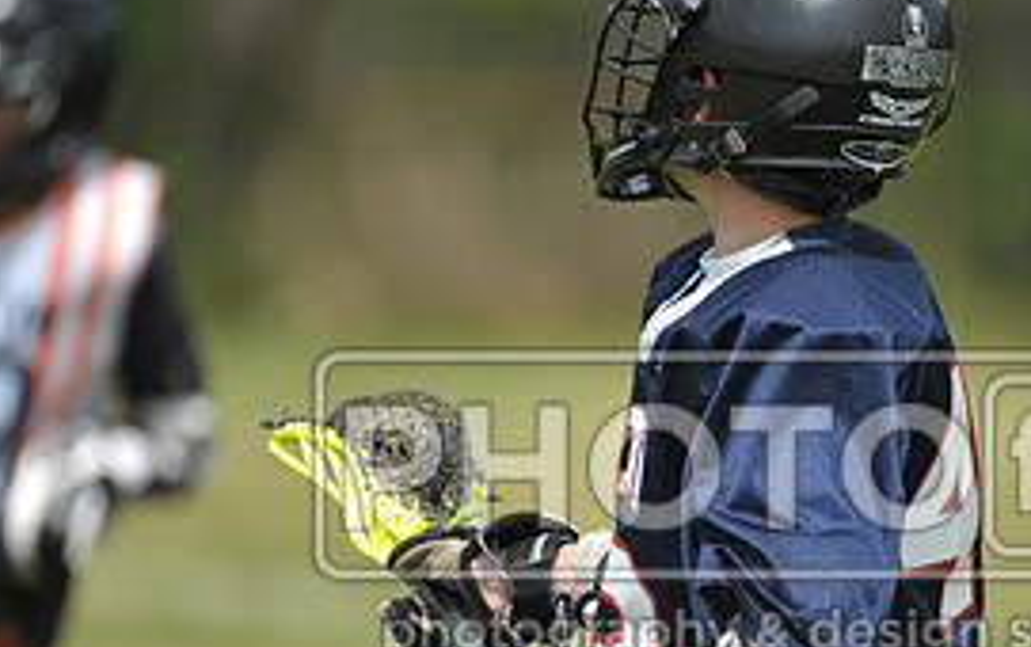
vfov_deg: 1.6
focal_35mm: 827
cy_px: 491
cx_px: 768
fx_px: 23261
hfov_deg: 2.5
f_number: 4
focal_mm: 380
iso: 640
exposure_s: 1/3200
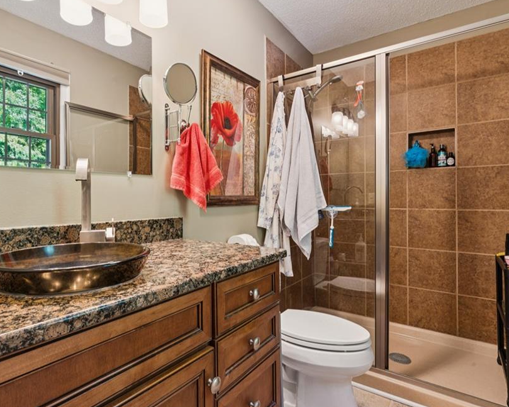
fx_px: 300
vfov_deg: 68.2
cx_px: 223
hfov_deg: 80.2
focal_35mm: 20
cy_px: 198
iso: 200
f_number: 13
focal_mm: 16.8
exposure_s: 1.3
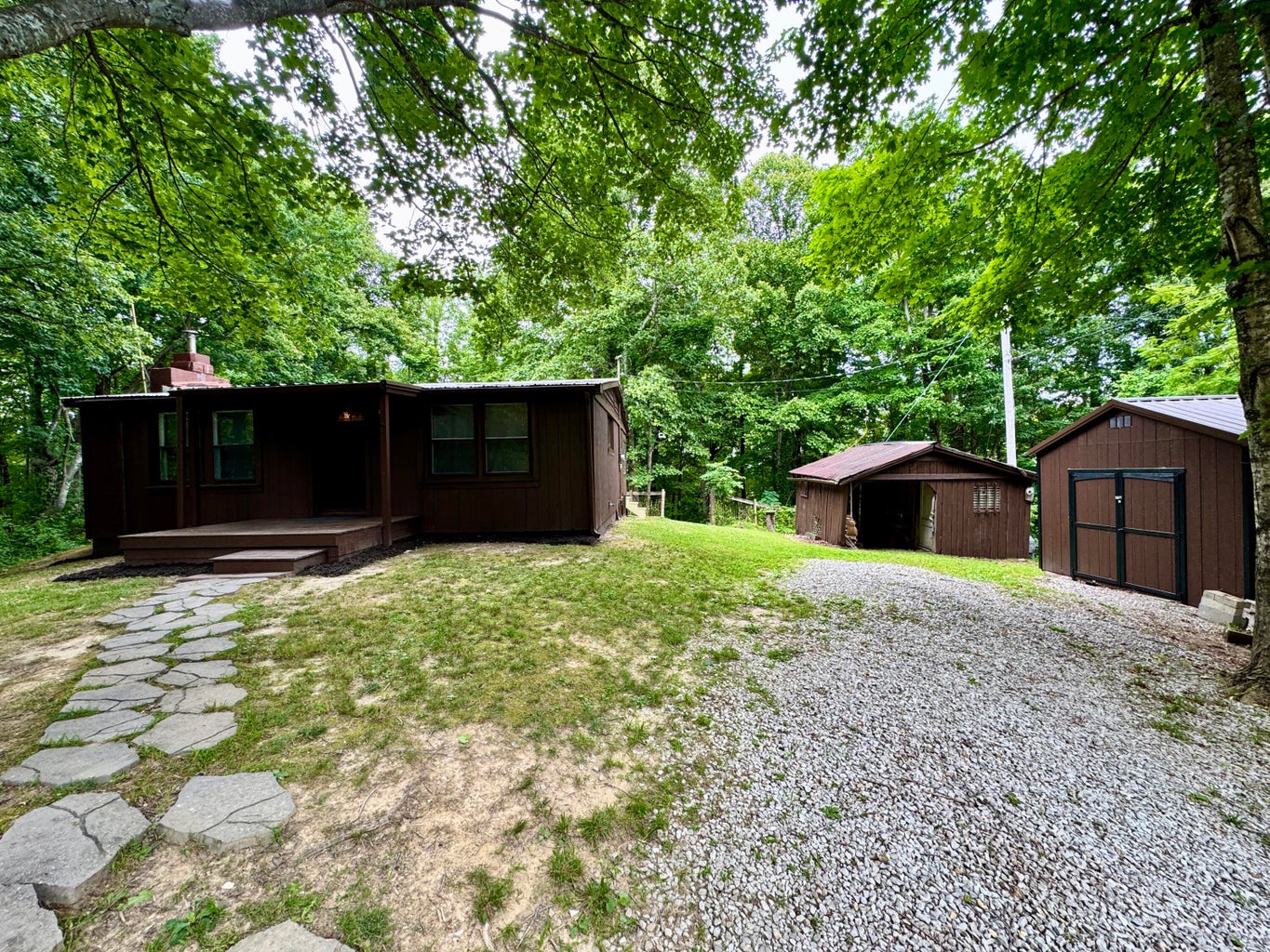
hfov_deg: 102.1
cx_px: 635
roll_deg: +1.5
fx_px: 514
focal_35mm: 14
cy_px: 476
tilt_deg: -0.2
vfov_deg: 85.7
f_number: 2.2
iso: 64
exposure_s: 1/99
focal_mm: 2.22
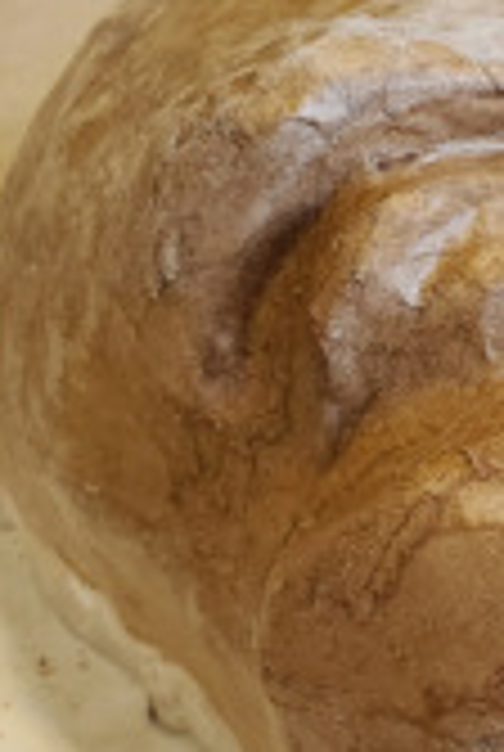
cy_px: 453
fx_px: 1464
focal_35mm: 70
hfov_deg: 18.1
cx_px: 677
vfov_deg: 28.7
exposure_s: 1/120
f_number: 2.4
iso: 250
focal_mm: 4.3
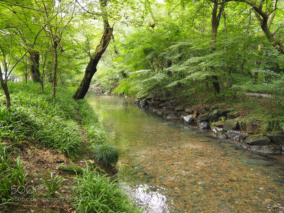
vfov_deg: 49.7
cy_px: 106
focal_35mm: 28
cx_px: 142
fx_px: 230
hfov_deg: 63.4
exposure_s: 1/60
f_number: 4
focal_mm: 14
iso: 800
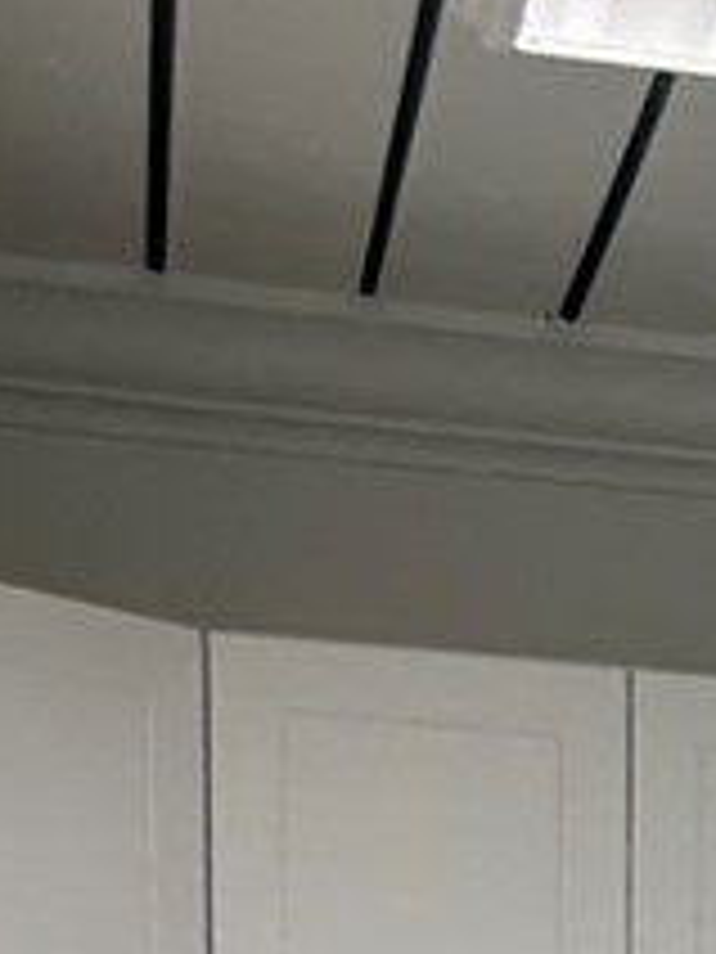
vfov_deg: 8.9
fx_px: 5405
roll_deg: -3.8
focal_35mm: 196
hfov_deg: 7.0
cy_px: 2434
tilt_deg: -8.9
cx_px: 1959
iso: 40
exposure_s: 1/120
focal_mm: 5.7
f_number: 1.5
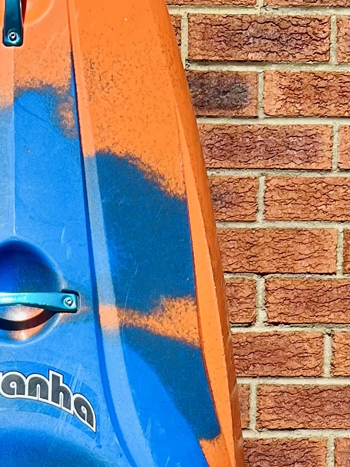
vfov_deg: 14.3
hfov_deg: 12.0
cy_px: 822
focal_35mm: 123
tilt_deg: -5.1
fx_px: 1658
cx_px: 42
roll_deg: +0.0
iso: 50
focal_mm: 5.7
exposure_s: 1/5076
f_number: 1.5
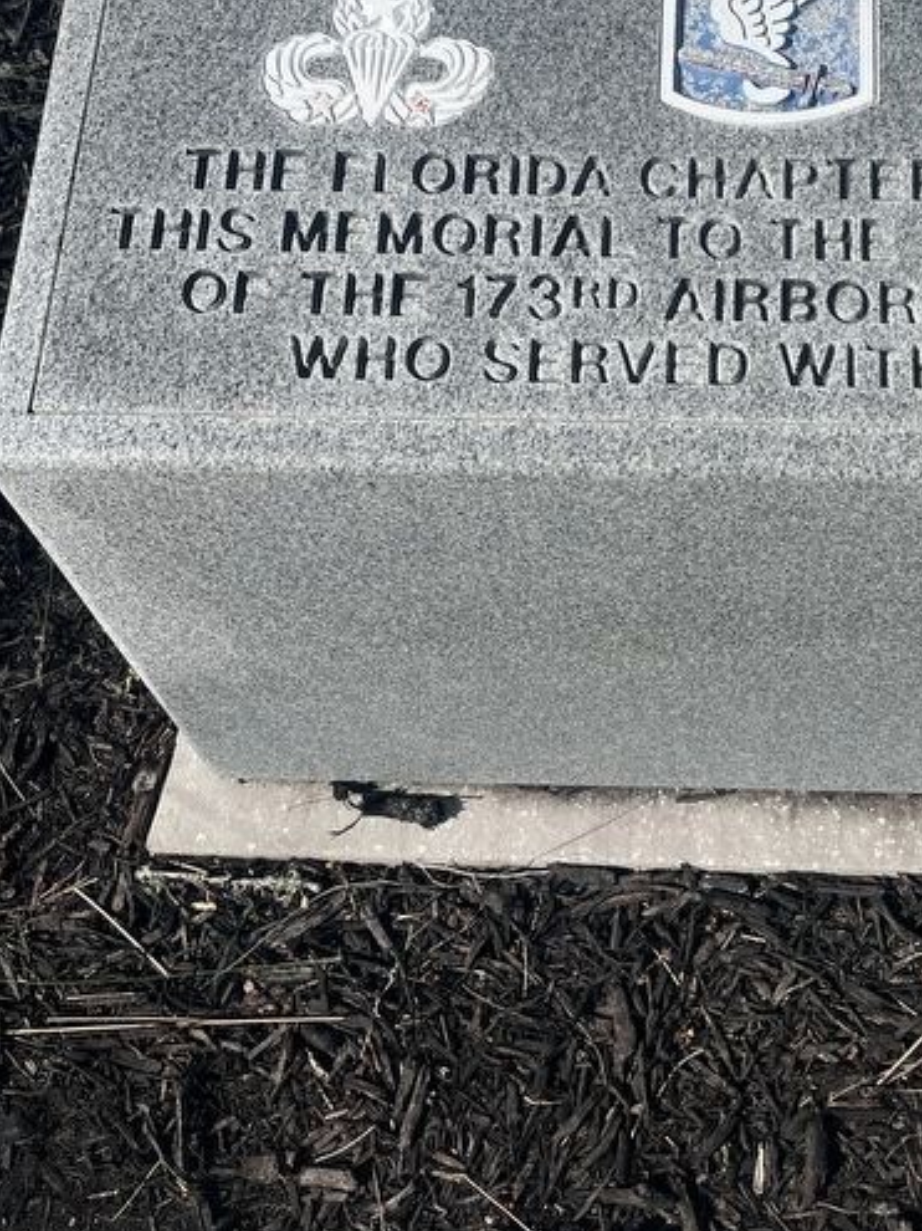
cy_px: 390
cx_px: 738
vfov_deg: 44.0
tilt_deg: -54.3
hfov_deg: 33.3
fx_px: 1492
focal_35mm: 42
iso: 50
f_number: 1.6
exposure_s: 1/5848
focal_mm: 5.1
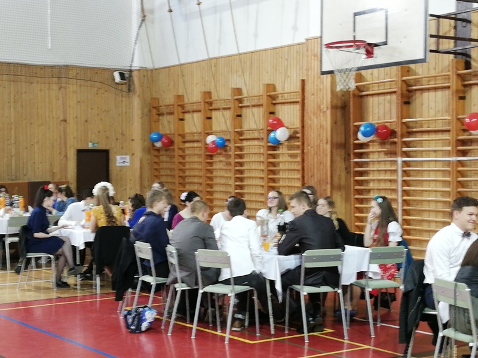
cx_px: 239
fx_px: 939
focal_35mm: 68
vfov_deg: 21.6
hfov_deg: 28.6
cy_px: 179
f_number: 2.2
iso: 500
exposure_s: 1/25
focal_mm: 3.81
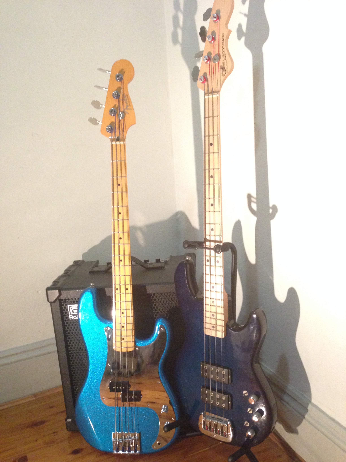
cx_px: 173
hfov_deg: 42.9
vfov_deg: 55.4
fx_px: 440
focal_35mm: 33
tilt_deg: -10.2
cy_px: 231
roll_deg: +3.9
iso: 400
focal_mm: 4.12
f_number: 2.4
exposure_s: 1/17
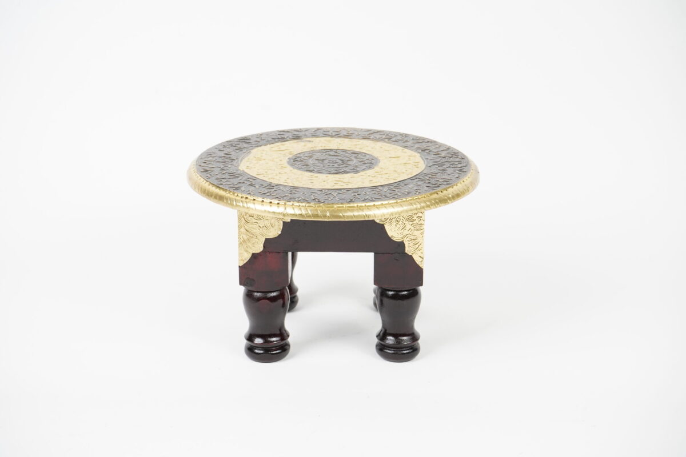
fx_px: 1277
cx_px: 343
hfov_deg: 30.1
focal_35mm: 67
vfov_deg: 20.3
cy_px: 228
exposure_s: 1/160
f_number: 11
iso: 3200
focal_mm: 67
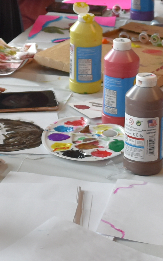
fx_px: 988
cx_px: 32
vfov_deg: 15.0
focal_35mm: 139
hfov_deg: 9.4
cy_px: 63
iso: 500
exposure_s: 1/250
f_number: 3.8
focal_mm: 20
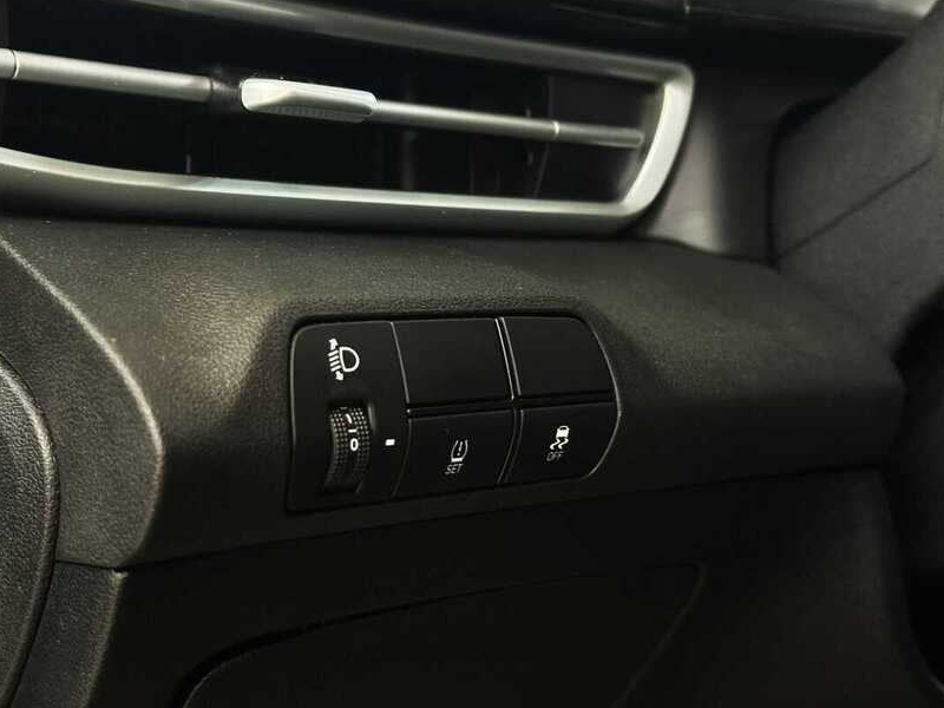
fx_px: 1473
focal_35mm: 54
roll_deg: -0.5
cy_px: 390
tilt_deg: -2.2
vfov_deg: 27.0
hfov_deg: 35.5
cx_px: 431
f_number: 1.78
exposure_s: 1/33
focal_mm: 6.86
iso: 400
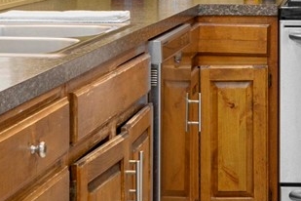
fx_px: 1104
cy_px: -79
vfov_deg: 10.1
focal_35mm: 132
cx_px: 351
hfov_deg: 15.0
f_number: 8
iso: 1000
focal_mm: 24
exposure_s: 1/8
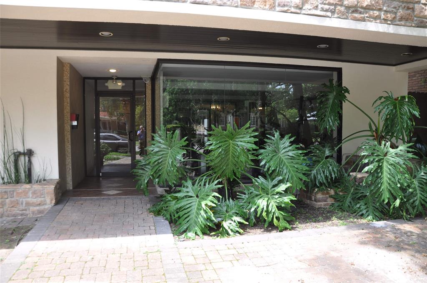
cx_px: 214
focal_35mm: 27
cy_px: 142
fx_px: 320
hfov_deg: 67.4
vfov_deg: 47.8
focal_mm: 18
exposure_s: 1/125
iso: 200
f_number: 5.6
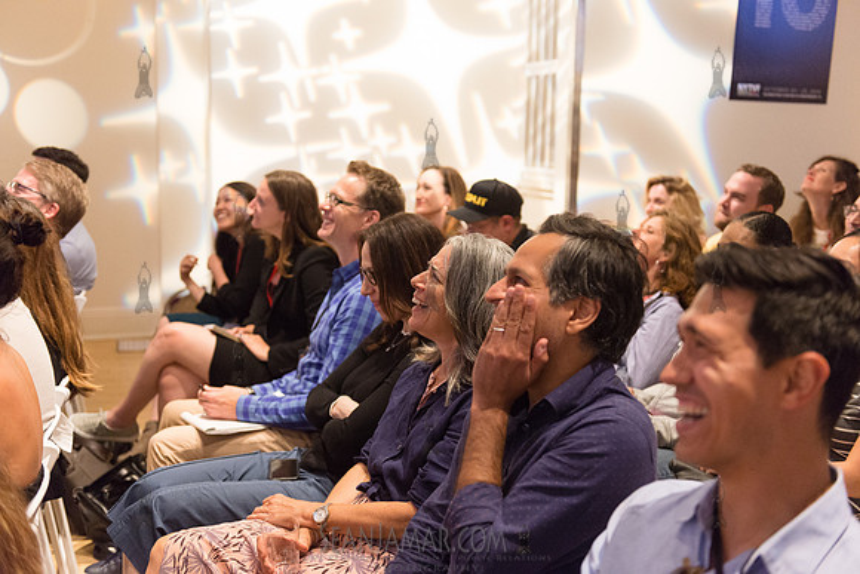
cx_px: 430
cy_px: 287
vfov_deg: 31.9
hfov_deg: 46.4
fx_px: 1004
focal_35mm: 42
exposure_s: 1/200
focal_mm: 42
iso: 4000
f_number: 2.8
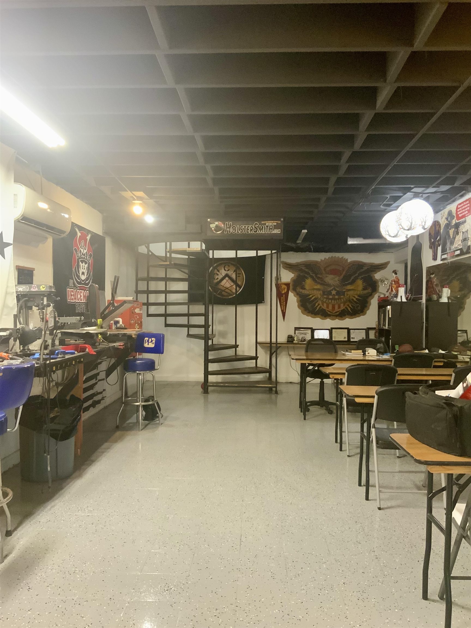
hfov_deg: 48.2
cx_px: 236
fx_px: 526
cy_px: 314
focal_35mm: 29
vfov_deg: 61.7
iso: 250
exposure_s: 1/40
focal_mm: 3
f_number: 1.8
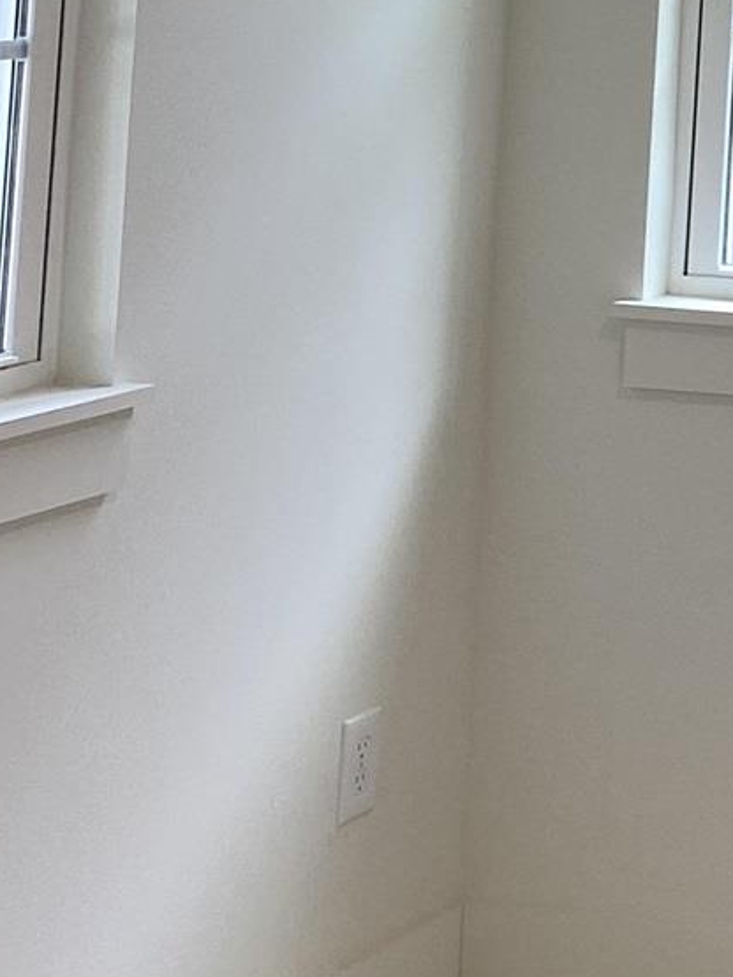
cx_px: 1503
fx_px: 3050
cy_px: -301
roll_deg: -3.1
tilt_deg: +5.6
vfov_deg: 17.1
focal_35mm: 108
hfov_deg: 12.1
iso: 32
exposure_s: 1/120
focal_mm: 4.25
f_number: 1.8
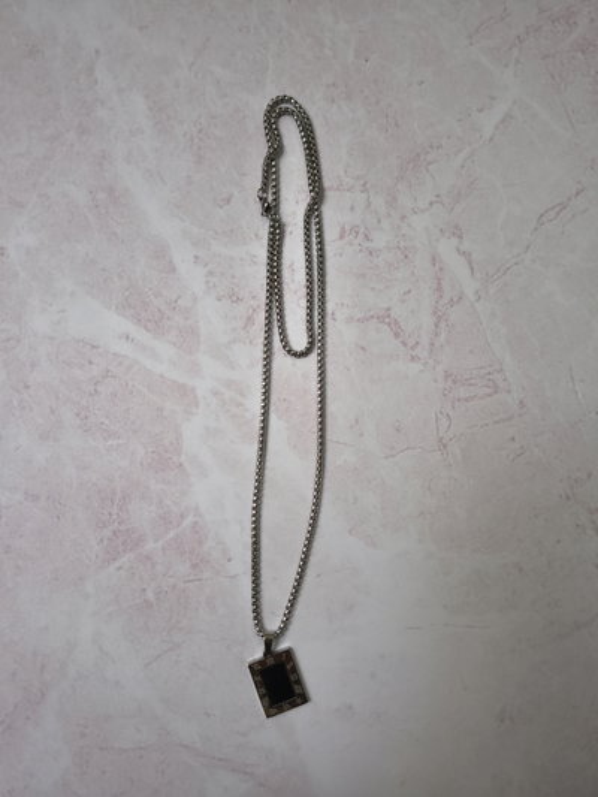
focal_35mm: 24
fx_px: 553
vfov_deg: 71.6
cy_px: 398
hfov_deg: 56.8
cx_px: 299
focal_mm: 5.56
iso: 227
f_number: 1.8
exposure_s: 1/100
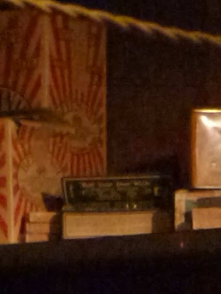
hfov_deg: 4.2
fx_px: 2986
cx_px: 466
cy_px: 545
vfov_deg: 5.5
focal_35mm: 351
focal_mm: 10
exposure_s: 1/10
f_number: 3.2
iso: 800
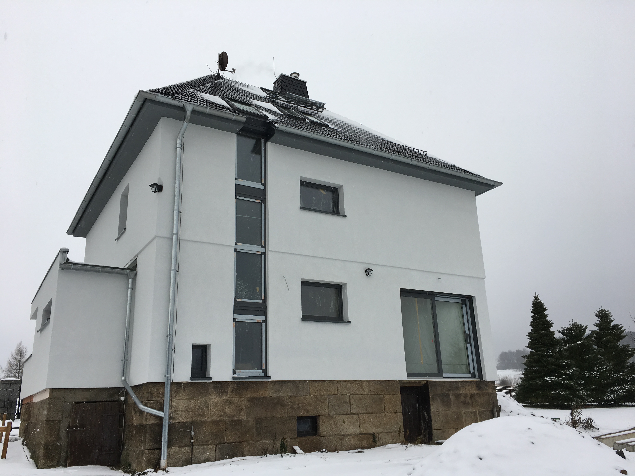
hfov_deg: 61.7
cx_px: 318
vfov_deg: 48.2
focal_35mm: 29
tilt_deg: +18.3
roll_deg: +2.0
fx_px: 532
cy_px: 238
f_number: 2.2
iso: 25
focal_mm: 4.15
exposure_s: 1/348
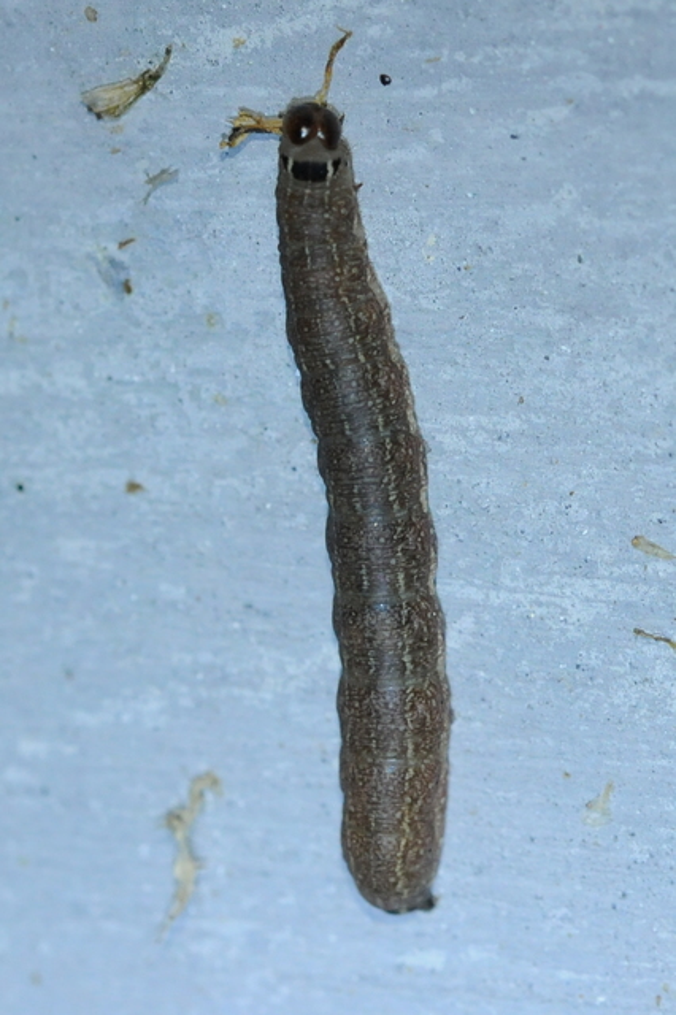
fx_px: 4441
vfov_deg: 13.0
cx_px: 338
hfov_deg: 8.7
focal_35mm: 158
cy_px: 508
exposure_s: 1/60
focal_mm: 105
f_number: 10
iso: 1000
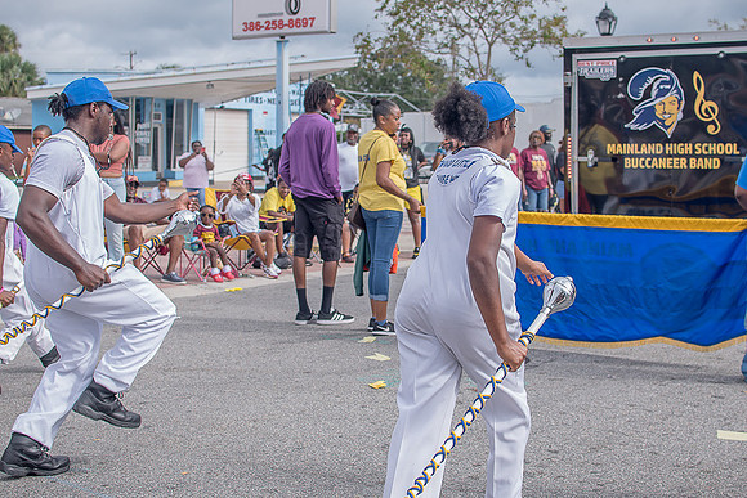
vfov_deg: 26.0
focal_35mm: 52
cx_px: 374
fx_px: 1079
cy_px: 249
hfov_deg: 38.2
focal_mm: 35
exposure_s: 1/500
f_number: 4
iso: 100
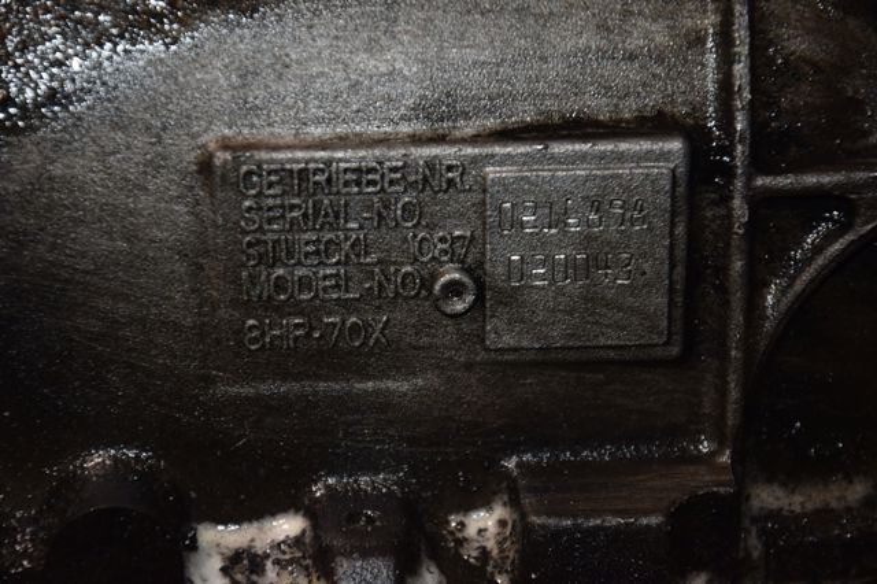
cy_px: 292
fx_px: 3835
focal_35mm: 158
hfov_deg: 13.0
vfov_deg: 8.7
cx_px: 438
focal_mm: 105
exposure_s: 1/60
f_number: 5.6
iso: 800
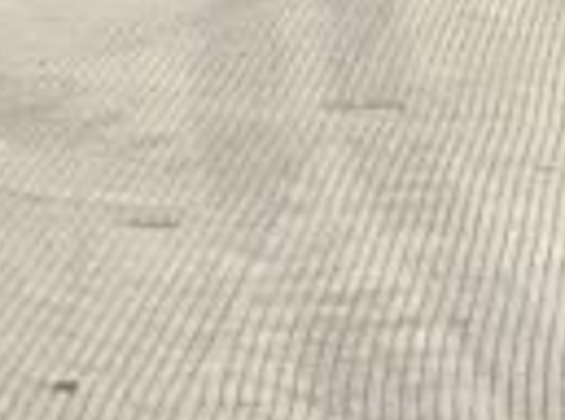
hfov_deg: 7.5
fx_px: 3760
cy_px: 687
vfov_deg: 6.3
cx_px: -1191
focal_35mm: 231
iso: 16
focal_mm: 3
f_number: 1.8
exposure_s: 1/2141
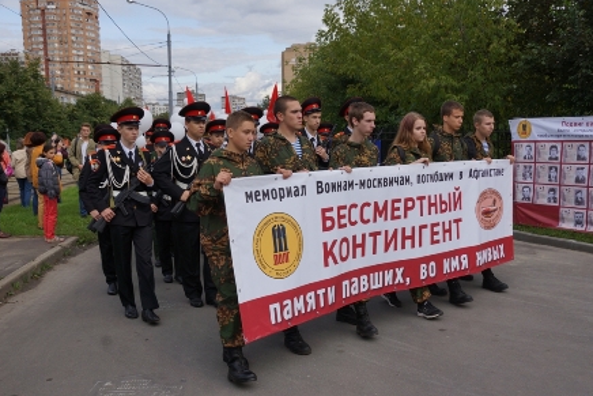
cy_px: 199
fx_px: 610
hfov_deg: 51.9
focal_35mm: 37
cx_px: 299
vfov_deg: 36.0
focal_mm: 24
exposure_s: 1/320
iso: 125
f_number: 8
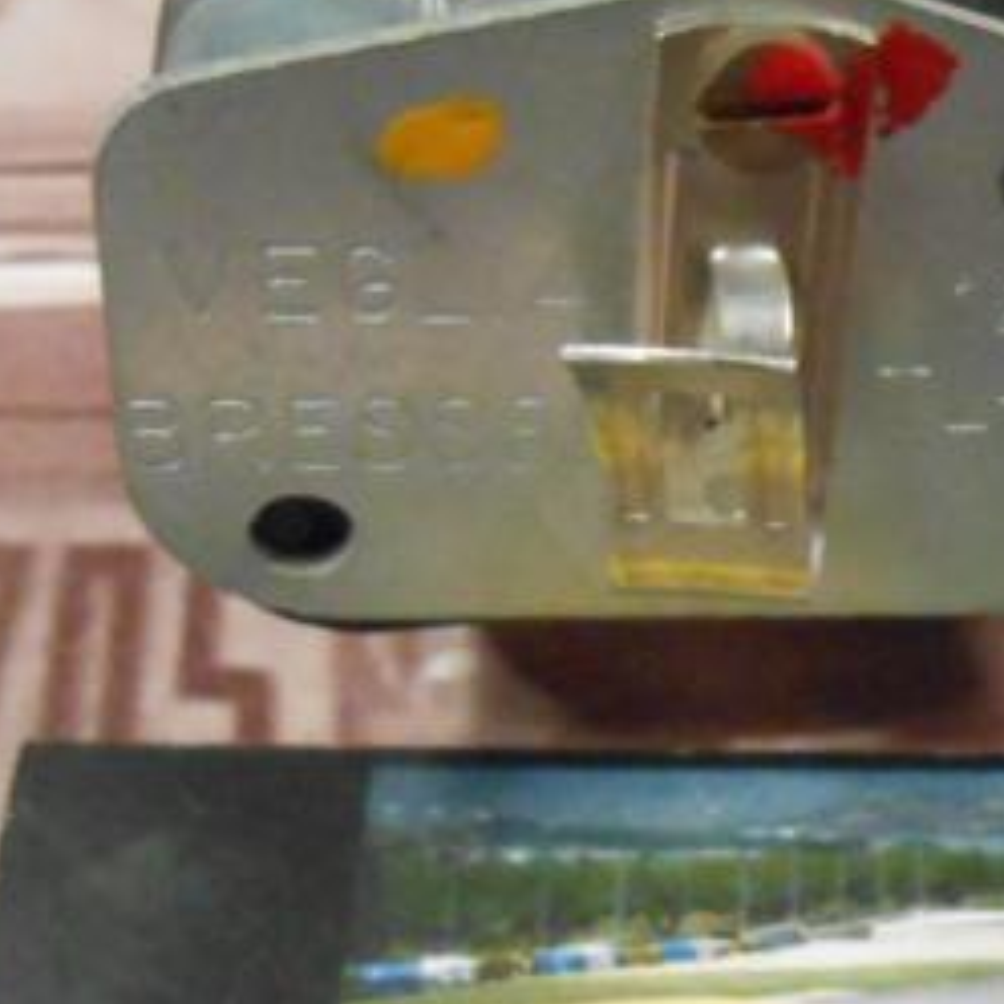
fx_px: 2428
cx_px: 988
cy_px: 700
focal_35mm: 74
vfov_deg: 23.2
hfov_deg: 22.5
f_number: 3.5
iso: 800
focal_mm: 4.6
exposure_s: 1/25
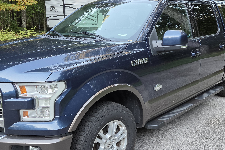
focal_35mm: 40
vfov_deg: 33.4
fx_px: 250
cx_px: 123
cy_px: 74
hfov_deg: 48.4
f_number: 1.8
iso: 160
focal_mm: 5.4
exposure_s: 1/120
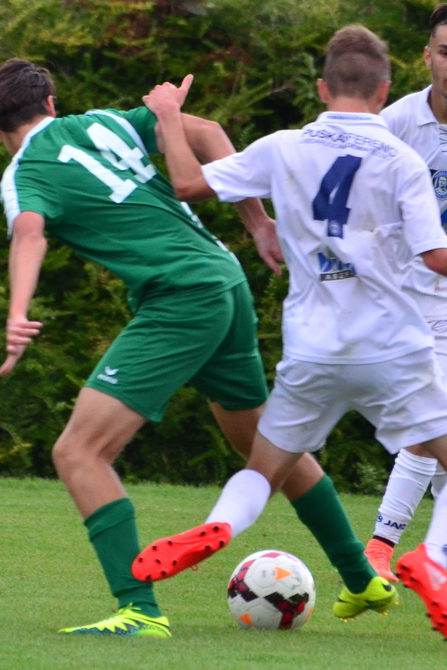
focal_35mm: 806
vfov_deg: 2.6
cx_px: 302
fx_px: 15003
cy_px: 326
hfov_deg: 1.7
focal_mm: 300
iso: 800
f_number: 6.3
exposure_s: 1/640
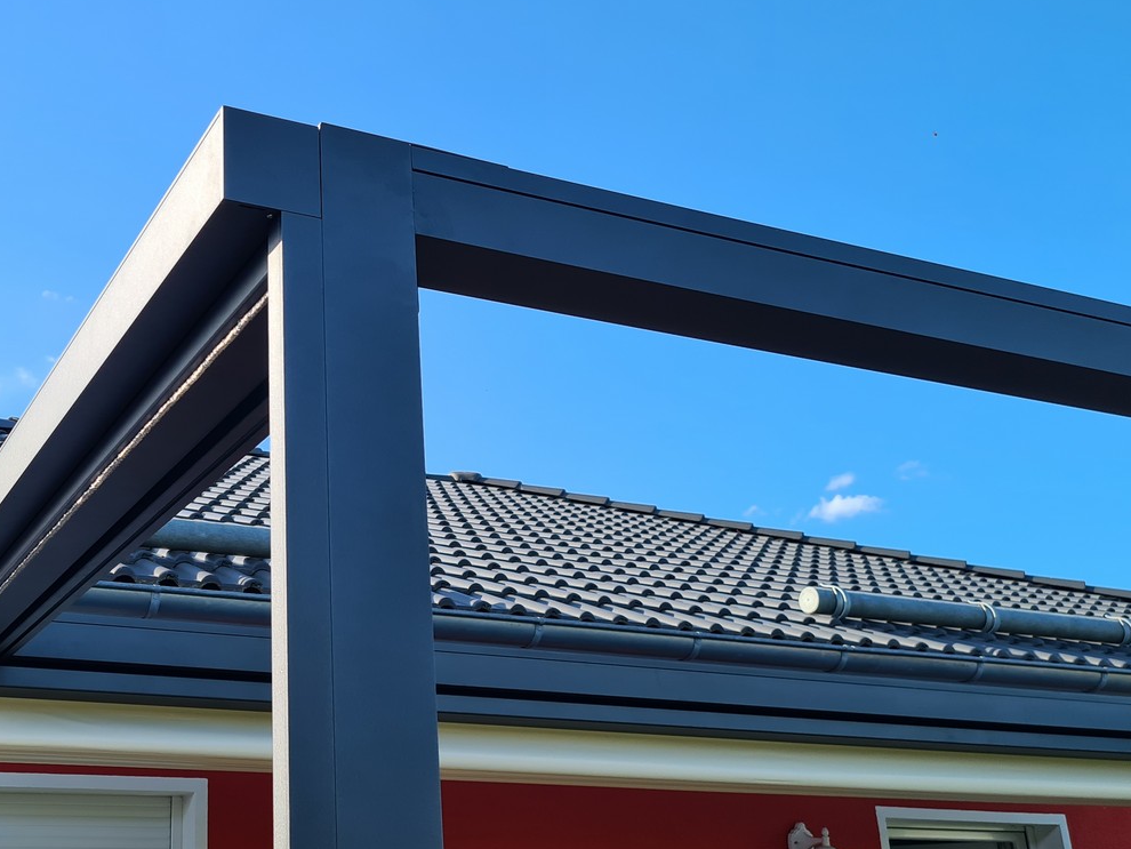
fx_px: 1373
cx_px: 318
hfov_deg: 43.7
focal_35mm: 42
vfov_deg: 34.3
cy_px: 486
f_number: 1.8
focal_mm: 5.4
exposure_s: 1/1076
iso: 50
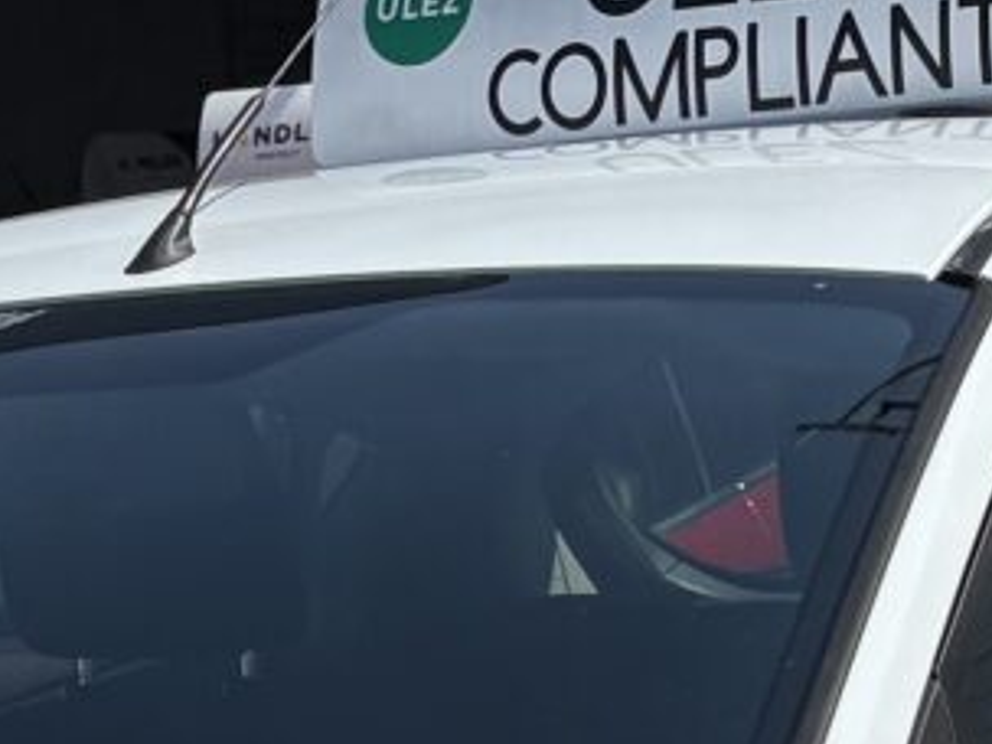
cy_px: 1746
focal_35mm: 164
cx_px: -65
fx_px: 4700
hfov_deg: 11.9
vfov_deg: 8.3
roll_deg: +4.8
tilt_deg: -16.9
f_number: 1.6
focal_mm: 5.96
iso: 50
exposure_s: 1/8850
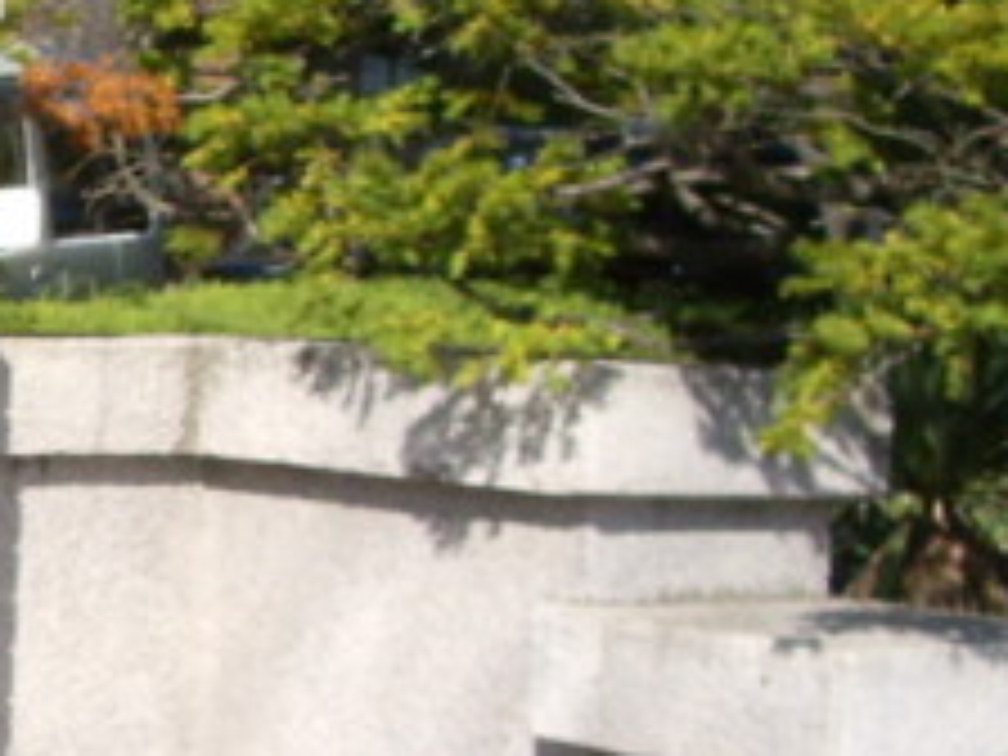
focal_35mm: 125
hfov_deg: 14.5
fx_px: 3640
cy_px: 526
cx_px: -608
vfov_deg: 11.8
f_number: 4.3
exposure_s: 1/1000
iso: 160
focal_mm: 5.8
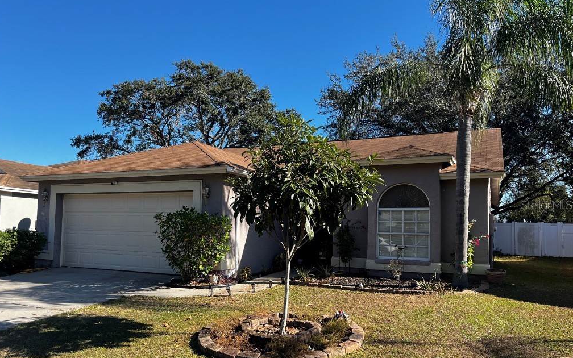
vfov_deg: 44.4
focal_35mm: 28
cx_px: 284
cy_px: 205
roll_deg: -1.0
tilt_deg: +3.0
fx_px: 437
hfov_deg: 66.5
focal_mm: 5.1
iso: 50
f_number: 1.6
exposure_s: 1/1517
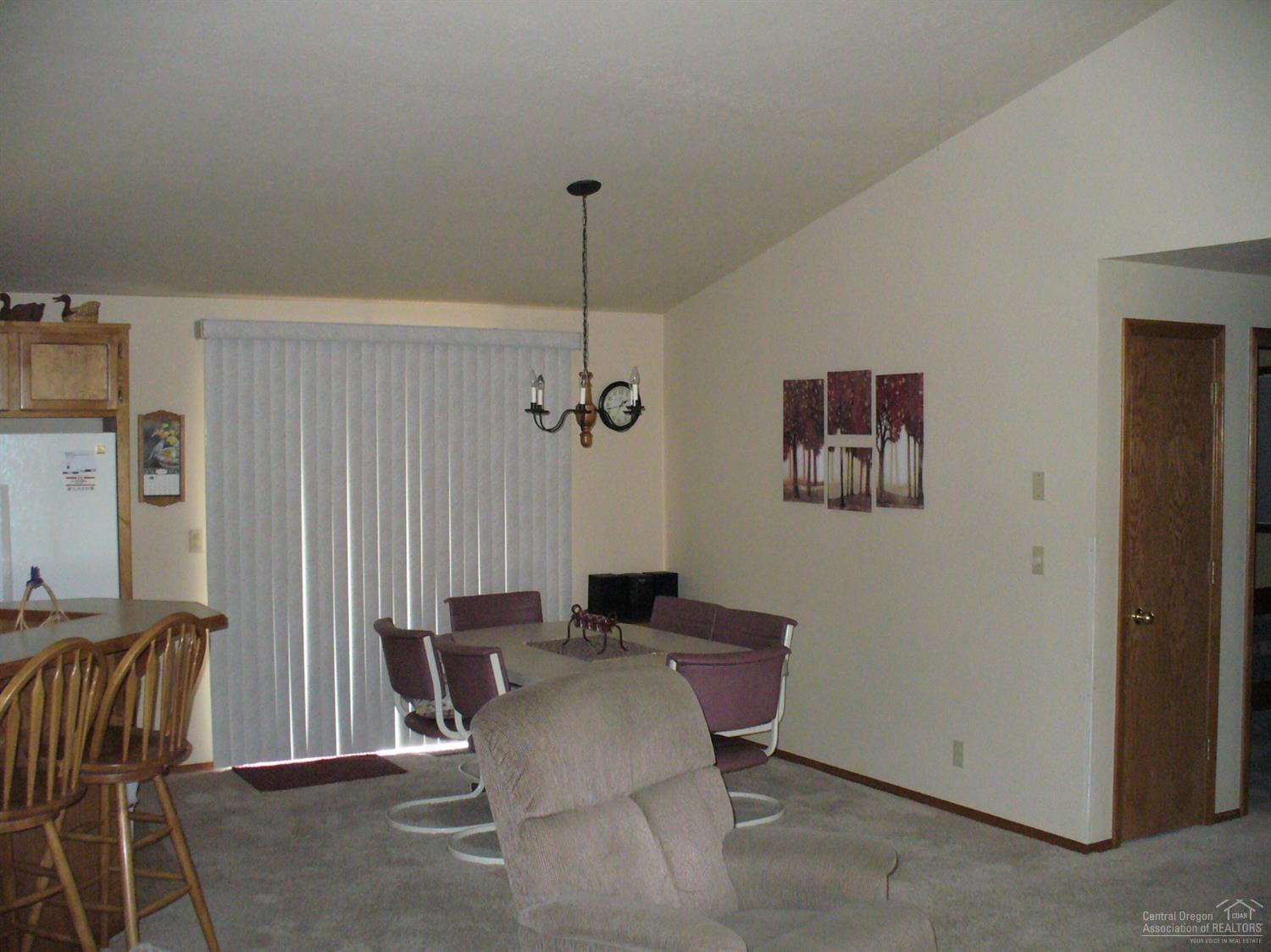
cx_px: 636
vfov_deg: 38.6
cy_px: 476
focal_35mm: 37
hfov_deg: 50.2
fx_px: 1358
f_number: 2.8
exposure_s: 1/30
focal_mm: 6.1
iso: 400
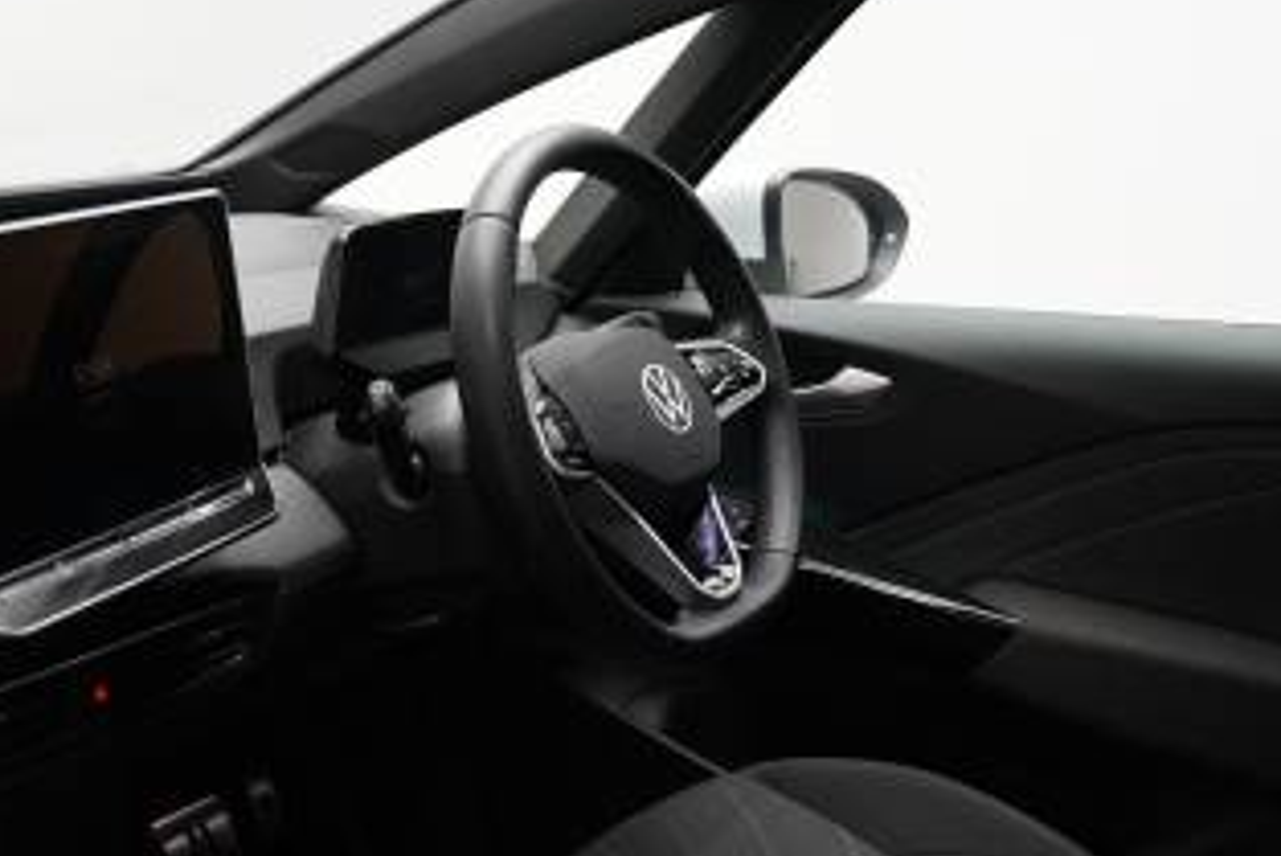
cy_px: 549
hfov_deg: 39.2
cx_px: 307
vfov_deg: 27.4
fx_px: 1744
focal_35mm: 49
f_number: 2.8
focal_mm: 24
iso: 2500
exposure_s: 1/160
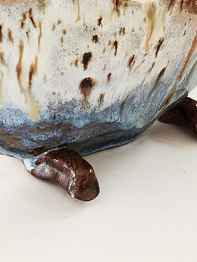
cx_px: 65
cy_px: 40
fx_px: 364
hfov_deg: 30.1
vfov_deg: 37.7
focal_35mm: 48
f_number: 2.2
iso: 200
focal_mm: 2.26
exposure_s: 1/50
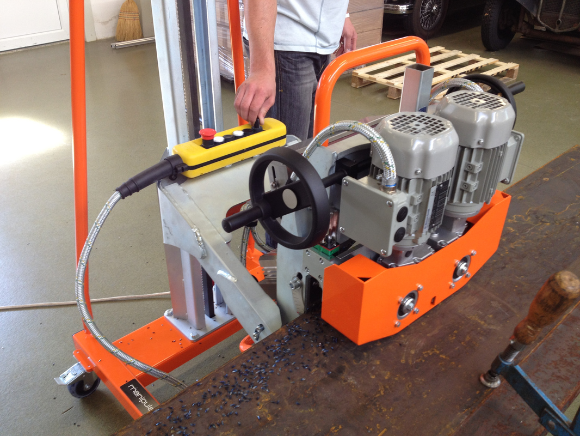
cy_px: 218
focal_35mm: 35
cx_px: 290
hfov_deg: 52.6
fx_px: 587
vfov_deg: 40.7
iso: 80
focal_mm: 4.28
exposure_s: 1/30
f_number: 2.4
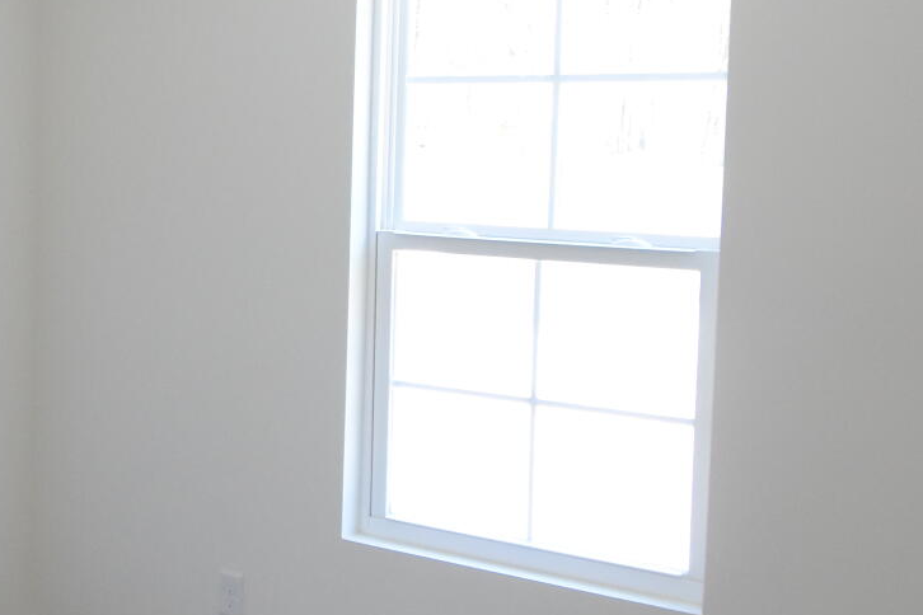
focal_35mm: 62
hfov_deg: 30.9
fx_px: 1589
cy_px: 278
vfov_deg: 21.9
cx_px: 85
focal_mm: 10
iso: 1000
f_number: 4.5
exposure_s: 1/125
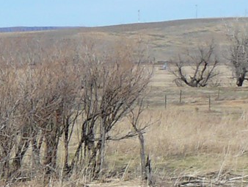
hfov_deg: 8.2
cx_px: -437
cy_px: 239
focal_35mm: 212
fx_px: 1520
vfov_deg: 7.0
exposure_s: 1/500
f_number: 7.1
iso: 100
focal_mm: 7.4
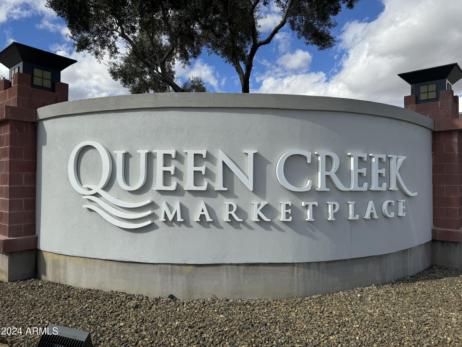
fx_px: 320
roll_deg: +0.1
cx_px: 231
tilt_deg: +1.2
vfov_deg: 56.8
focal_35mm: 24
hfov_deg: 71.6
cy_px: 174
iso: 80
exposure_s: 1/7092
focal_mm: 6.76
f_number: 1.78
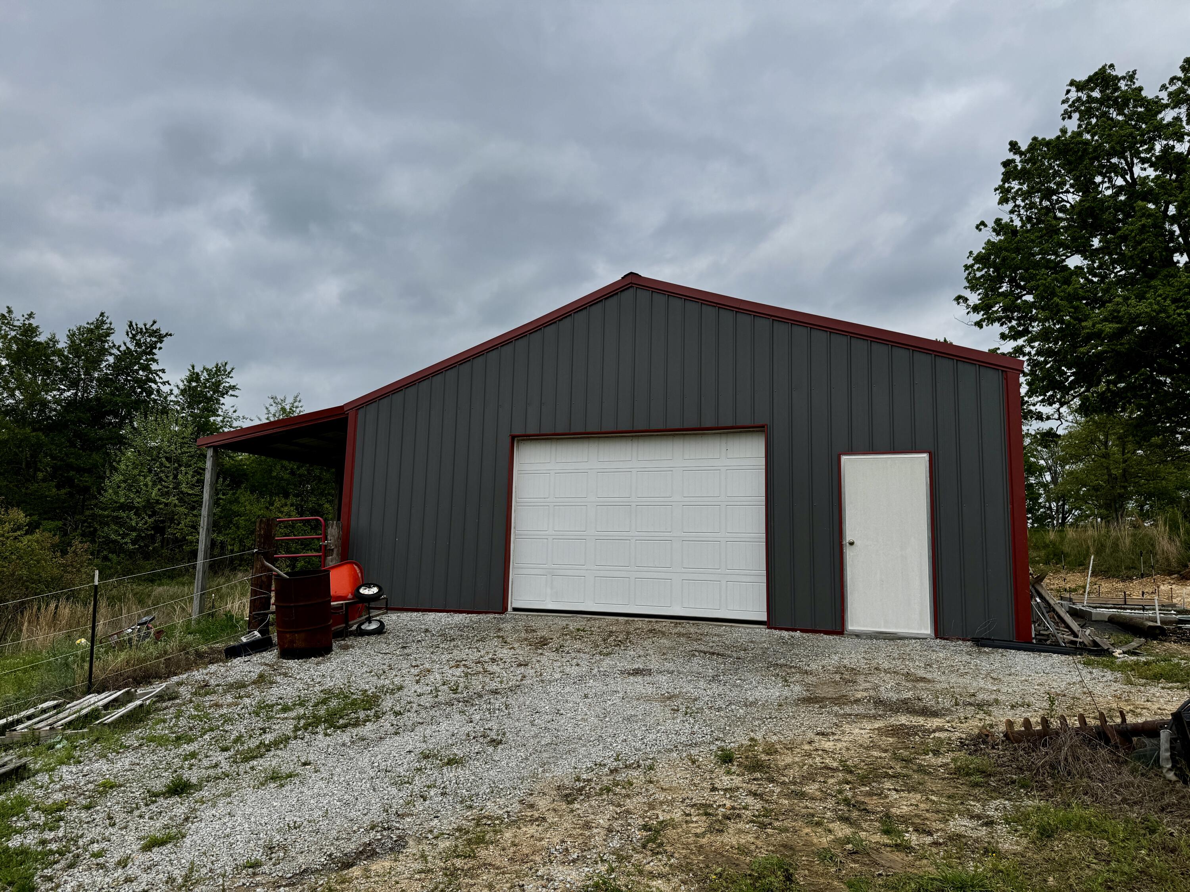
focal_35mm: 24
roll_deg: -1.6
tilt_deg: +7.3
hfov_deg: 71.6
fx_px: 825
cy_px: 446
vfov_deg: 56.8
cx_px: 595
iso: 80
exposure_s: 1/7937
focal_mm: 6.76
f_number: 1.78
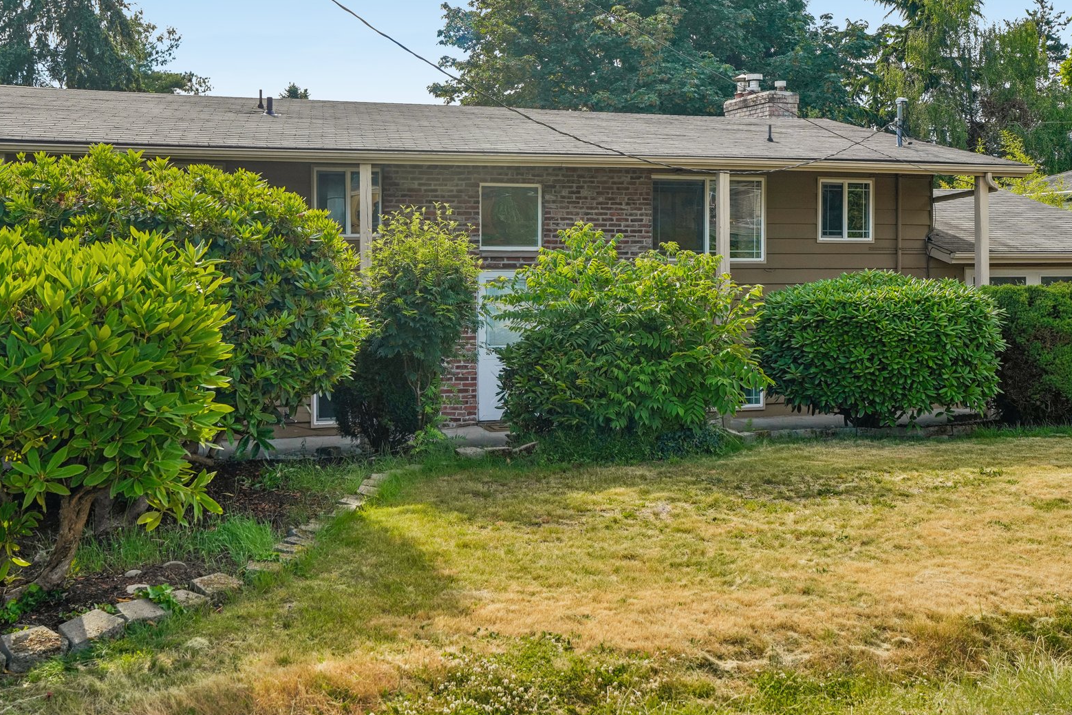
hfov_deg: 42.7
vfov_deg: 29.1
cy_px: 270
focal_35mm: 46
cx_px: 543
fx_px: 1370
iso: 400
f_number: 8
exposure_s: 1/640
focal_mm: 35
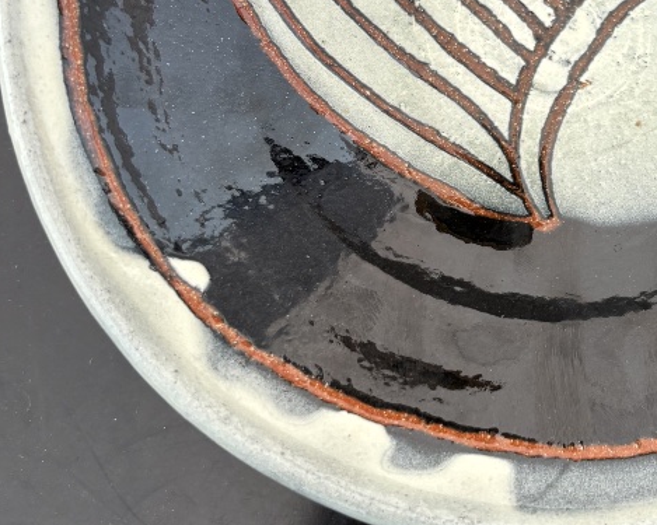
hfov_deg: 28.4
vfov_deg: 23.2
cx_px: 549
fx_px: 1264
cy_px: 120
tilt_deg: -79.6
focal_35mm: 65
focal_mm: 5.96
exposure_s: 1/1164
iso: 50
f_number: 1.6
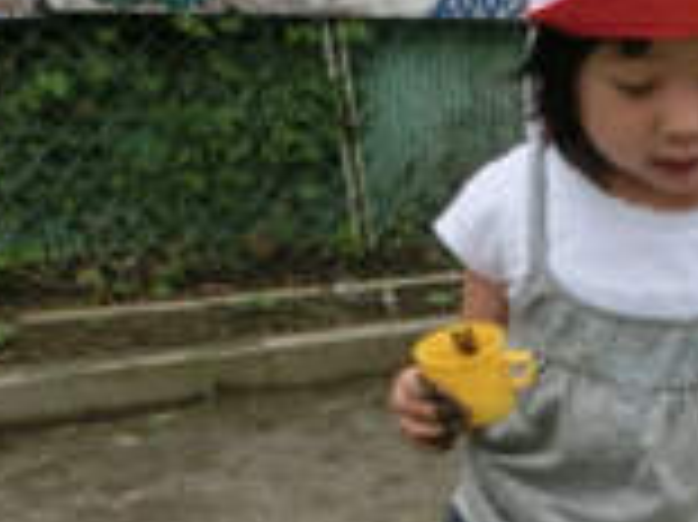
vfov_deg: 22.2
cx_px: 869
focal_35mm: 62
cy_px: 585
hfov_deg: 27.0
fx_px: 1249
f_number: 3
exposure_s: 1/640
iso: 80
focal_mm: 4.24
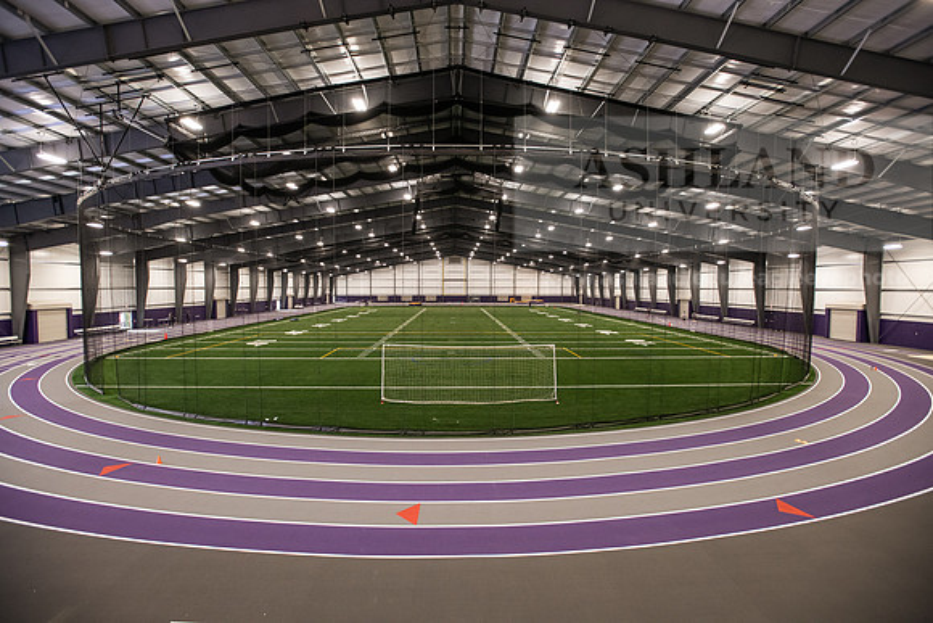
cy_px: 312
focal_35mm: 17
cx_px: 466
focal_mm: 17
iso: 1600
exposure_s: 1/160
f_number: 4
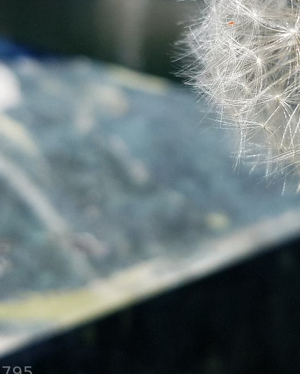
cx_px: 183
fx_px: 654
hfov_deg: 25.8
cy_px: 89
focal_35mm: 59
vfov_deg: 31.3
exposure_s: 1/2028
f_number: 1.7
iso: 50
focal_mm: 4.2
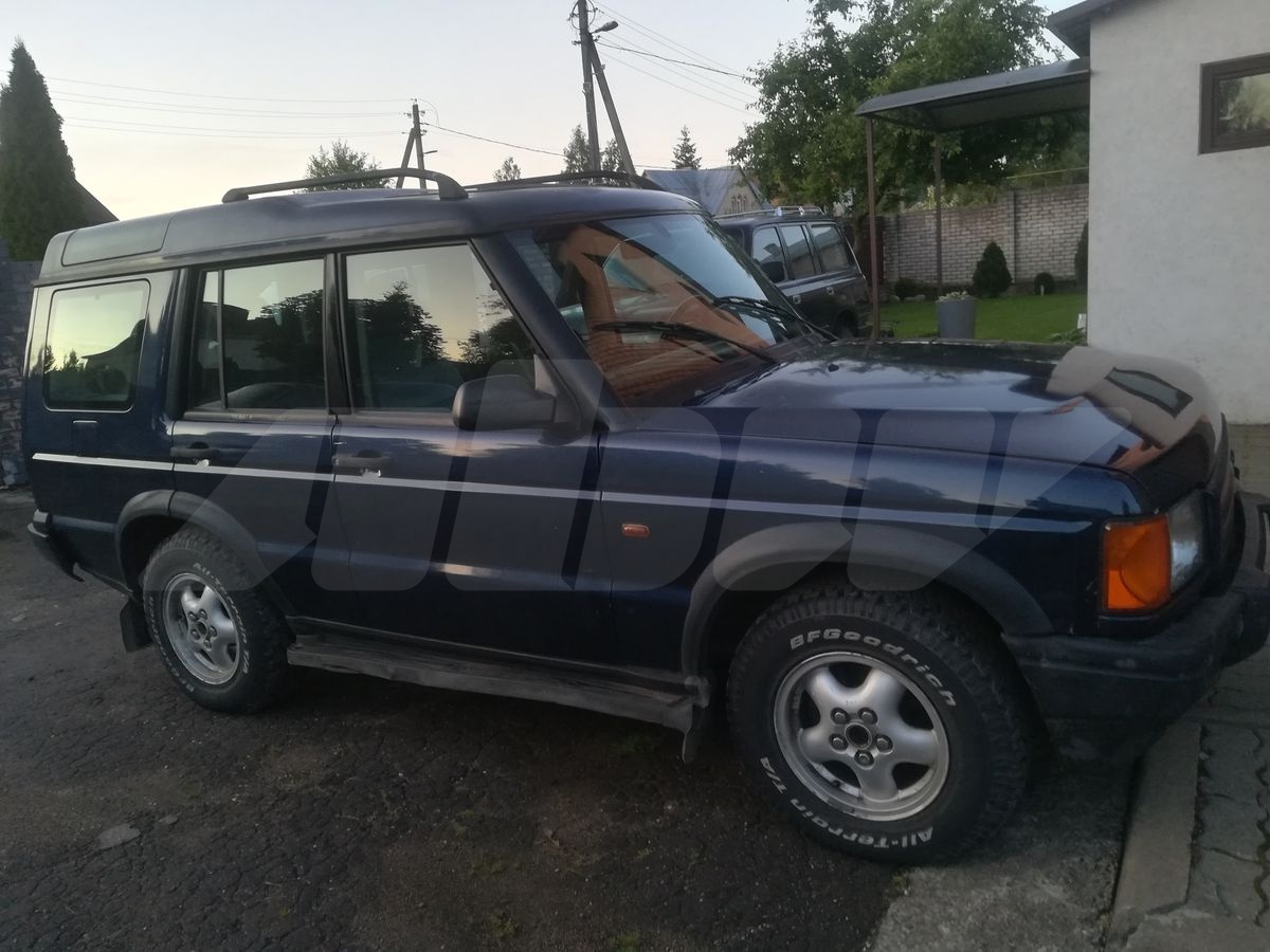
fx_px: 954
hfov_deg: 67.3
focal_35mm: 26
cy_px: 476
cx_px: 635
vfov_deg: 53.1
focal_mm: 3.83
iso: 200
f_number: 2.2
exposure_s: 1/33.3
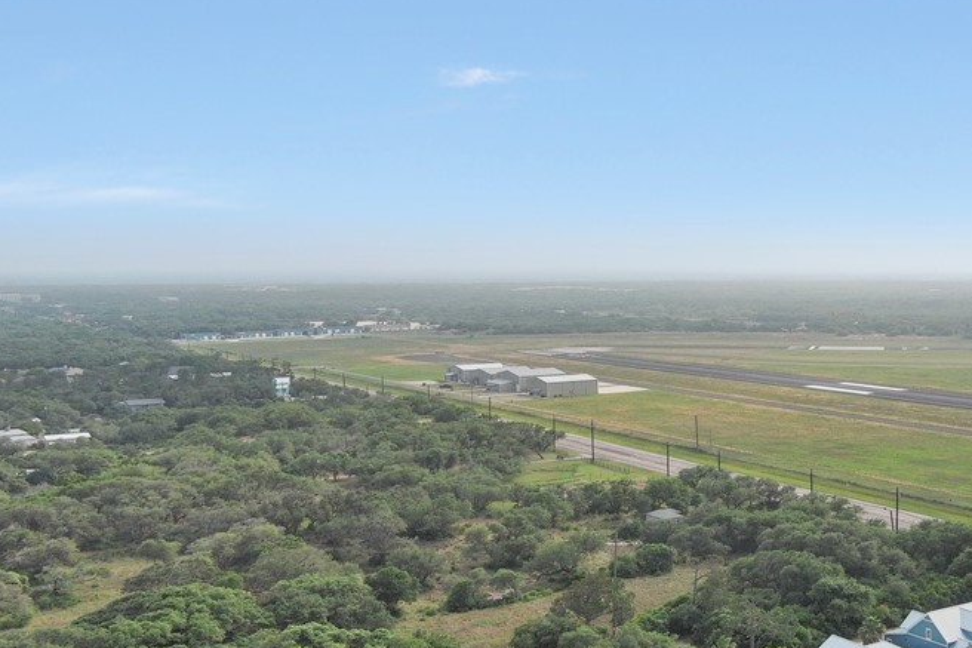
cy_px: 456
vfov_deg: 27.8
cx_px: 768
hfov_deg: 39.6
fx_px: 1296
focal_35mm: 48
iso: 100
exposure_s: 1/90
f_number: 2.8
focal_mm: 10.57
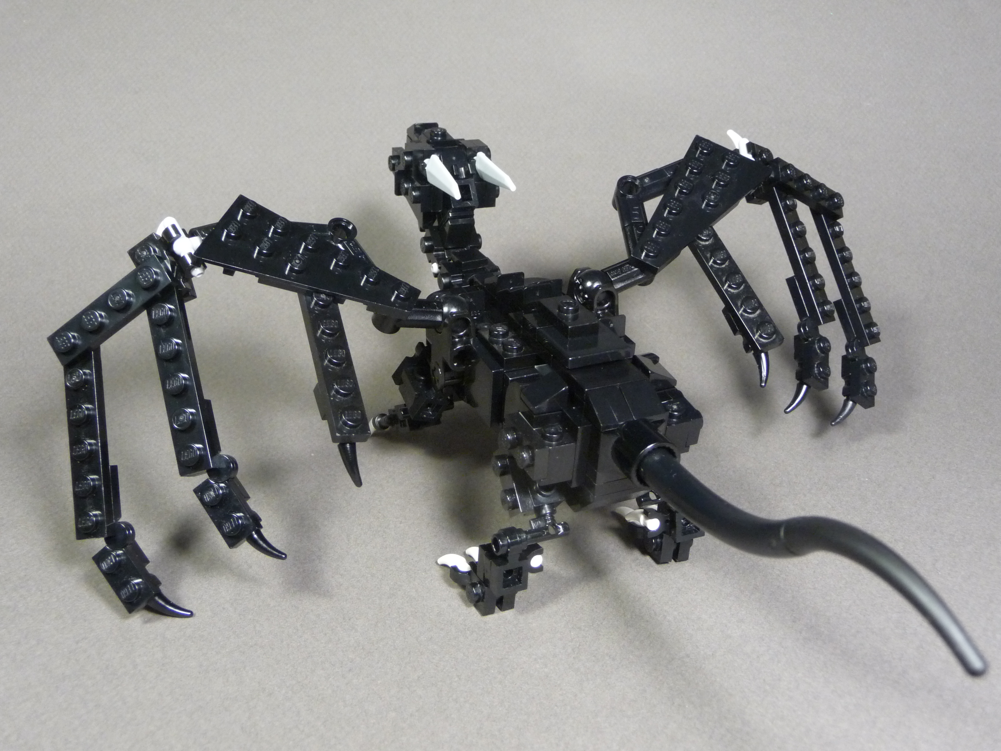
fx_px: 1041
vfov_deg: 39.7
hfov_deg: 51.4
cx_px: 500
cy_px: 376
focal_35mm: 36
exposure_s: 1/13
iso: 400
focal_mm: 6
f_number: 3.7
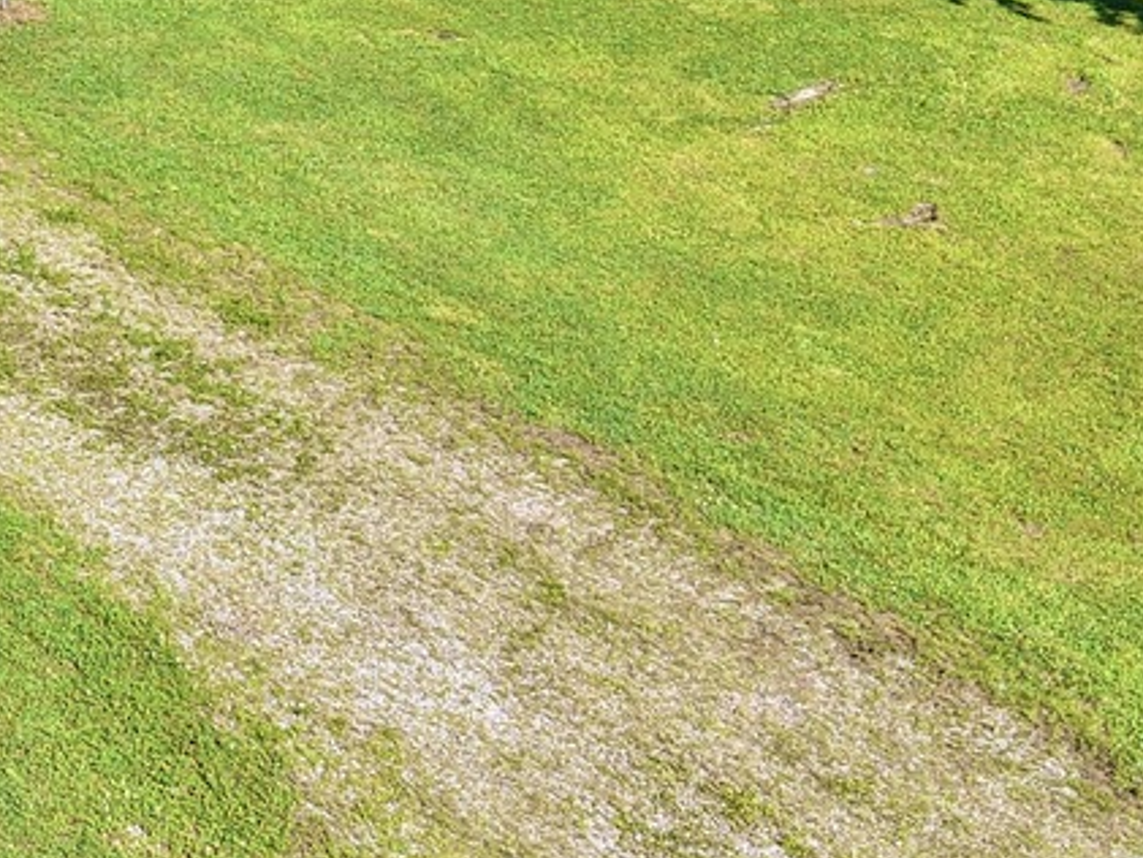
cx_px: -367
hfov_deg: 21.4
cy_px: 138
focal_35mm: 82
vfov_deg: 17.8
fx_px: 2708
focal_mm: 8.67
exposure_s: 1/1600
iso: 110
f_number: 1.8
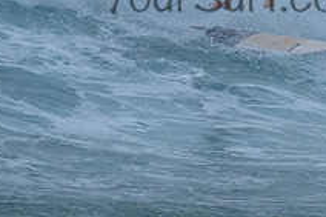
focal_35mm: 1507
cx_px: 269
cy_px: -28
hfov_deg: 1.4
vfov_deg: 0.9
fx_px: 13636
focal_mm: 400
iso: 500
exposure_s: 1/2000
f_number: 9
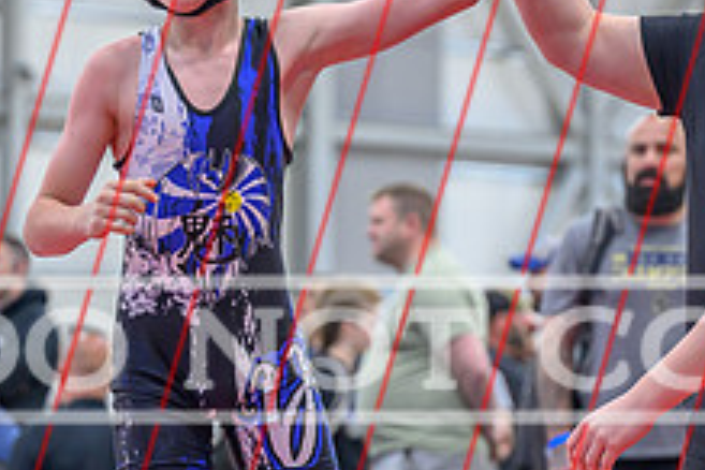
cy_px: 343
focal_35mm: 266
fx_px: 5209
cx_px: 620
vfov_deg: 5.2
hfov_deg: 7.7
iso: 2000
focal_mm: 83
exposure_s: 1/640
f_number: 2.8
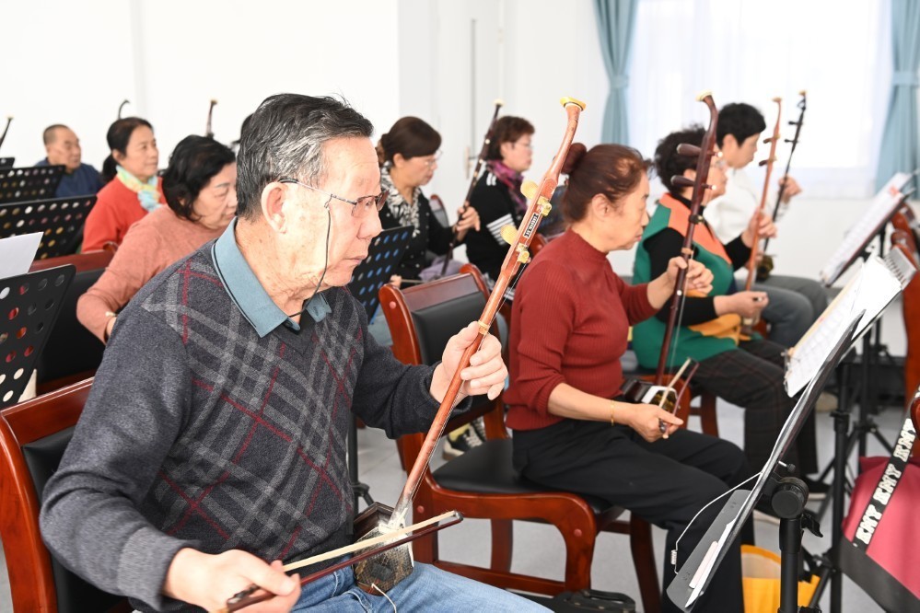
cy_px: 306
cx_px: 460
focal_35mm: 45
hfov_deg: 43.6
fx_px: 1150
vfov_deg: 29.9
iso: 500
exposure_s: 1/100
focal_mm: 45
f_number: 5
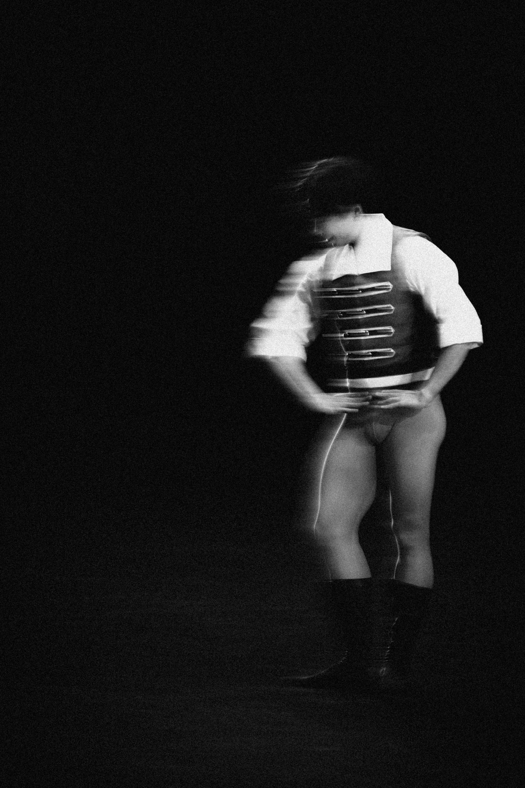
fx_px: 4375
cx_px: 262
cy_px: 394
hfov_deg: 6.9
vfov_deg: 10.3
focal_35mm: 200
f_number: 2.8
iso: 80
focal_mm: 200
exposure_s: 1/20
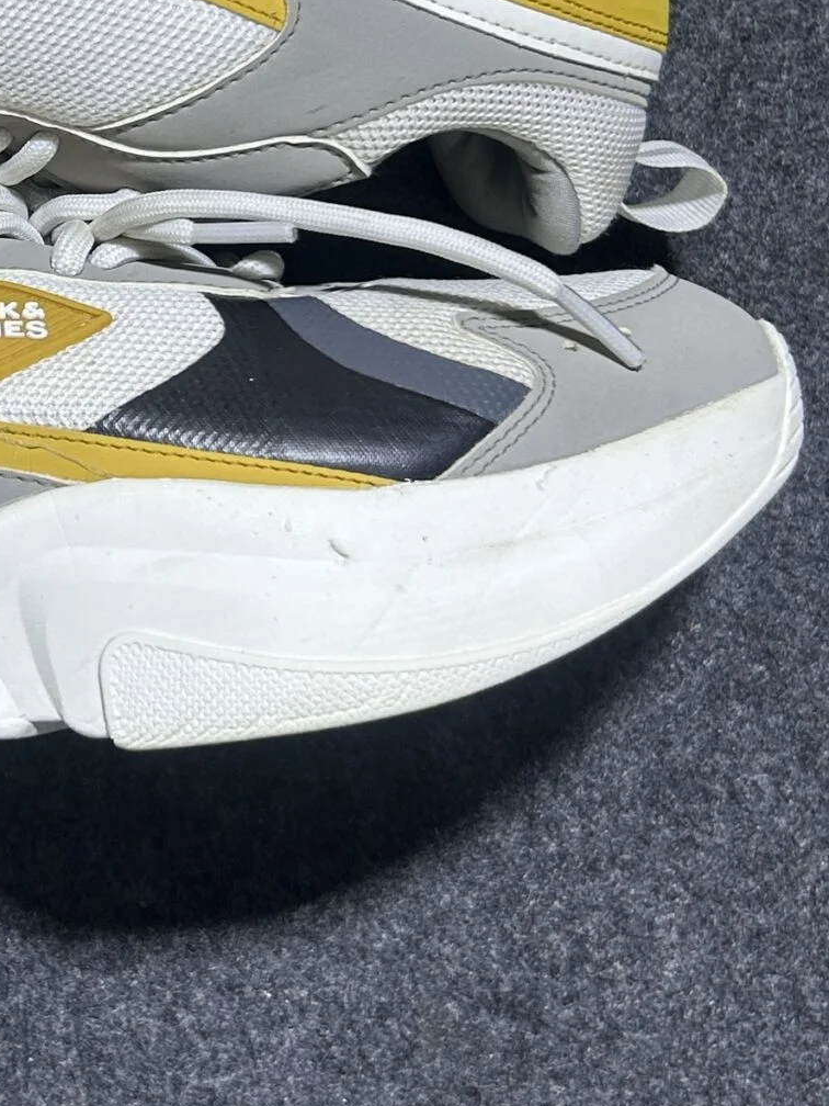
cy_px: 224
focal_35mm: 66
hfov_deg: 21.4
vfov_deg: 28.8
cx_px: -13
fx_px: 2107
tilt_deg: -56.8
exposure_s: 1/100
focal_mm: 5.7
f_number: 1.5
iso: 50
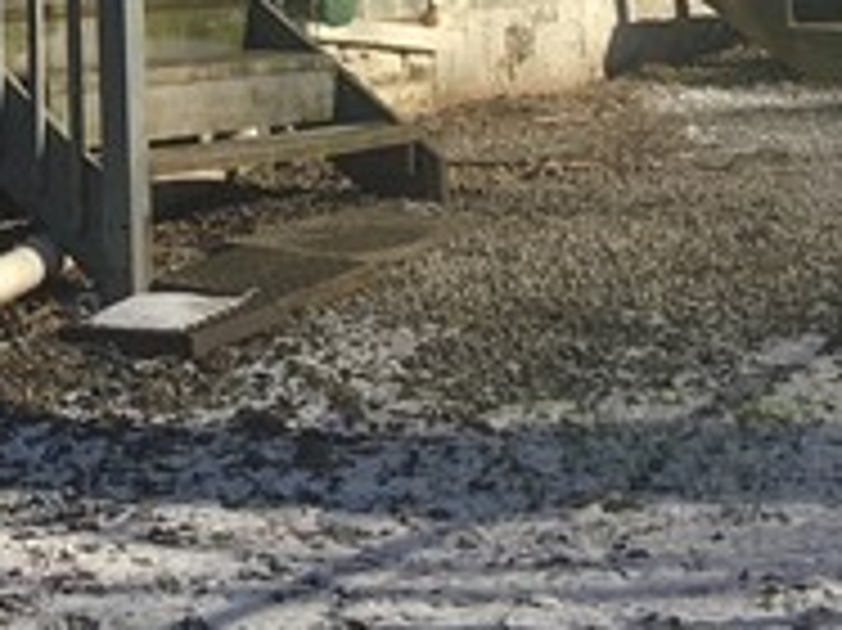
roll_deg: +0.1
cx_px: -419
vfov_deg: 8.3
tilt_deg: +14.3
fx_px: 3865
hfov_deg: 11.9
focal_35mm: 159
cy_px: -1053
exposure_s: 1/1282
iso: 25
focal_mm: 4.15
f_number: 2.2
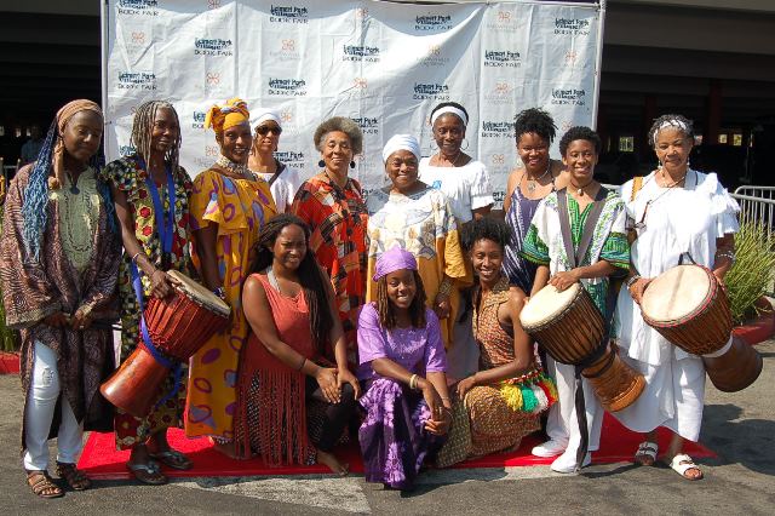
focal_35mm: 42
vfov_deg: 31.9
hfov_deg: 46.4
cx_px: 388
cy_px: 258
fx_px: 904
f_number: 9
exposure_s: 1/250
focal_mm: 28
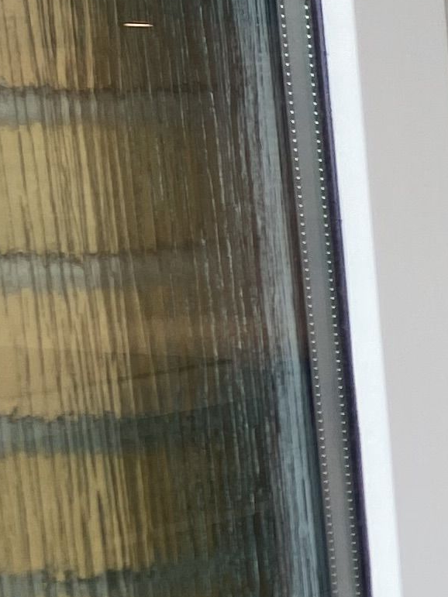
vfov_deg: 14.0
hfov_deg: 9.8
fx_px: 2347
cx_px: 1032
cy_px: 757
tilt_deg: -15.3
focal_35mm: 136
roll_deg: +0.7
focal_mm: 4.25
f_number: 1.8
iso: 40
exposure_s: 1/122
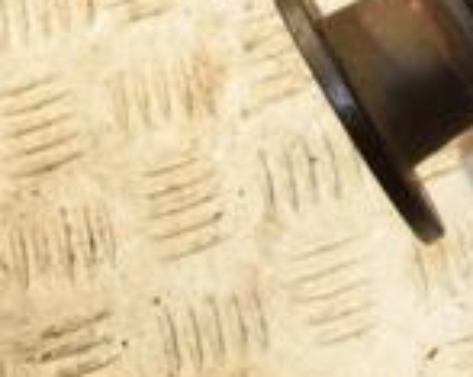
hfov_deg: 13.9
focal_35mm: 121
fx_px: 1689
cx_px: 888
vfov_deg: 11.9
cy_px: -251
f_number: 5
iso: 800
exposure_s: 1/160
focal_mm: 21
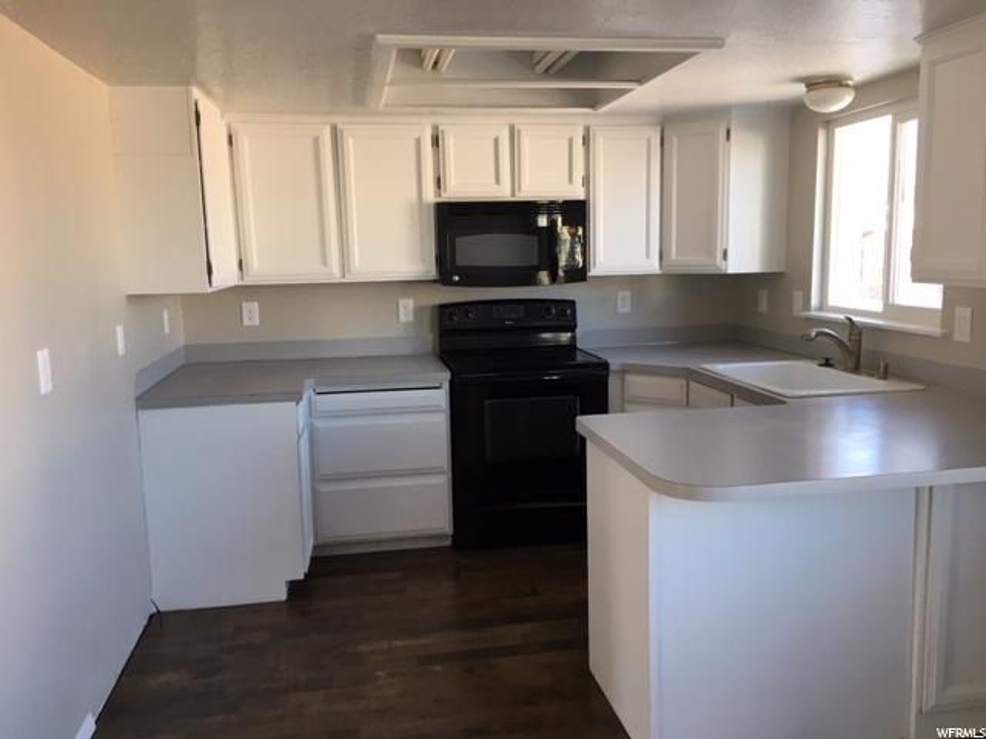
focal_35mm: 29
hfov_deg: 61.7
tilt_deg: -8.2
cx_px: 493
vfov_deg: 48.2
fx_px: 826
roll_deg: +1.0
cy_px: 370
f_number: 2.2
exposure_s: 1/30
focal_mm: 4.15
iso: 25
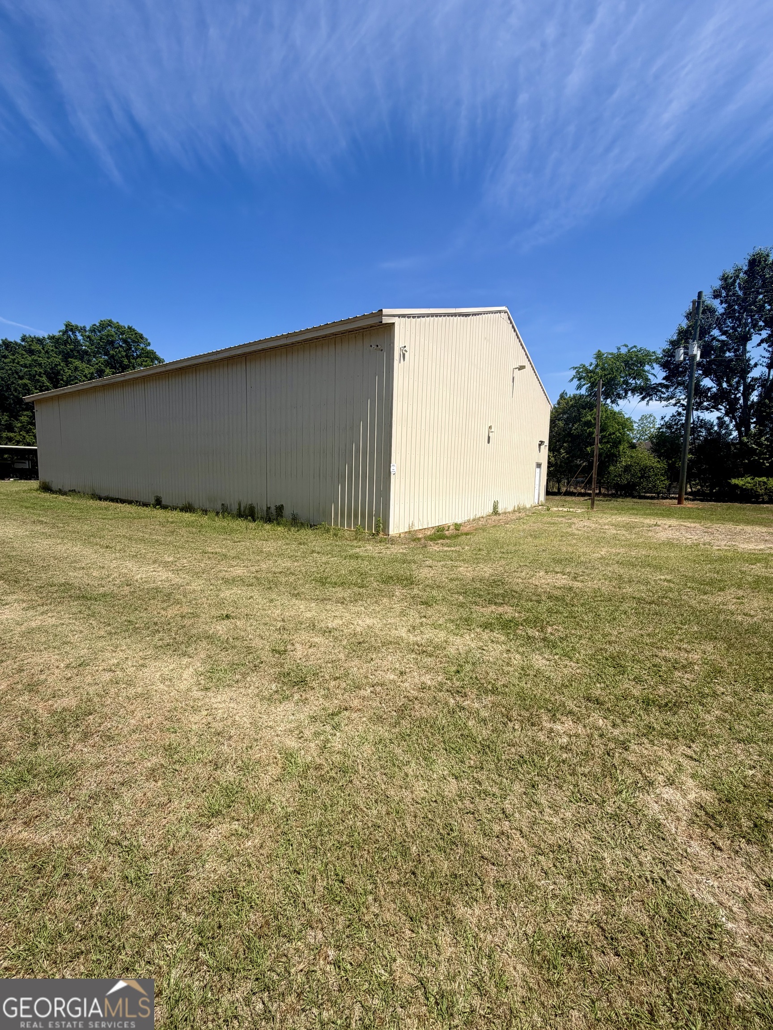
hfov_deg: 85.7
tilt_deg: -6.9
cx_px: 386
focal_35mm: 14
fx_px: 417
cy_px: 515
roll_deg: -1.9
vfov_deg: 102.1
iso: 20
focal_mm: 2.22
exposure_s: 1/864
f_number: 2.2
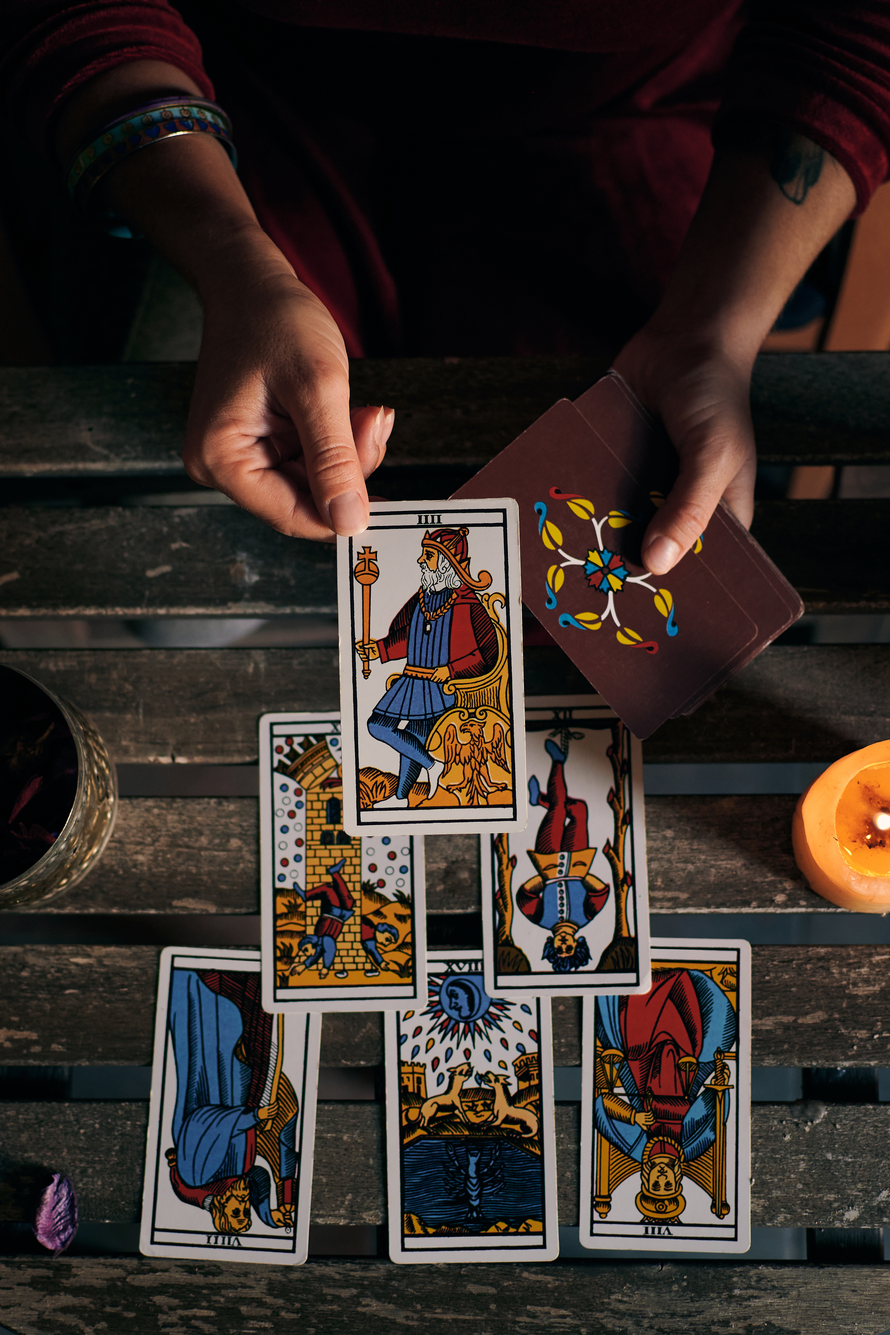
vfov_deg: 37.9
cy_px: 668
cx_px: 445
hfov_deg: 25.8
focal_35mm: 52
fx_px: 1947
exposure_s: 1/160
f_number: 3.2
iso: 640
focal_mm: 35
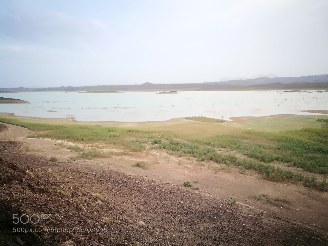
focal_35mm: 27
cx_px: 164
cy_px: 123
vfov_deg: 51.4
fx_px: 256
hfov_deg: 65.3
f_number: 2.2
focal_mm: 4.5
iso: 125
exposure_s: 1/50
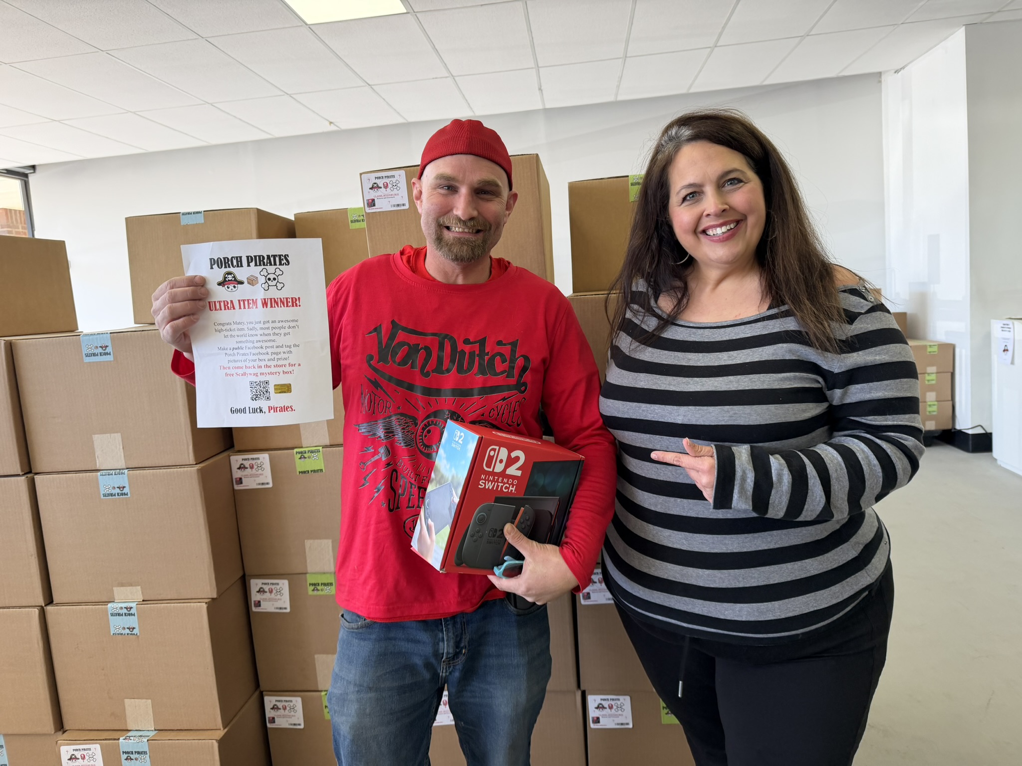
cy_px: 383
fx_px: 709
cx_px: 511
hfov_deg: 71.6
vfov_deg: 56.8
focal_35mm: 24
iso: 125
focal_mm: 6.76
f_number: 1.78
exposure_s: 1/182
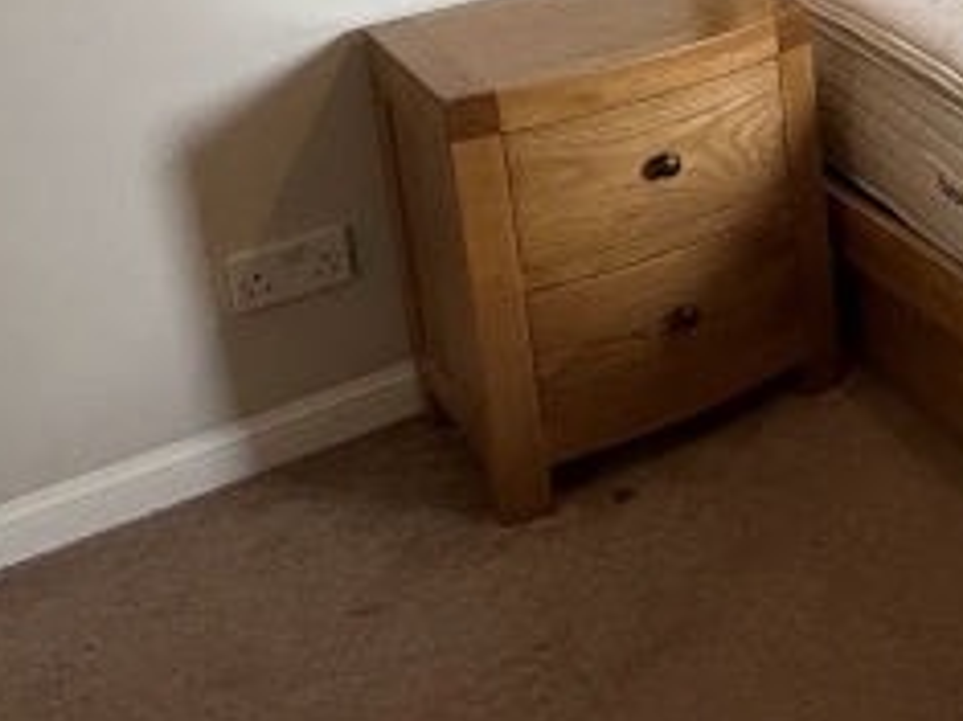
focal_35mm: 61
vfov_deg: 21.7
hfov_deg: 25.6
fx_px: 1696
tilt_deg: -11.6
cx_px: 1352
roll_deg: +1.8
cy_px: -217
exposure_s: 1/100
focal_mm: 2.22
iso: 250
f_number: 2.2
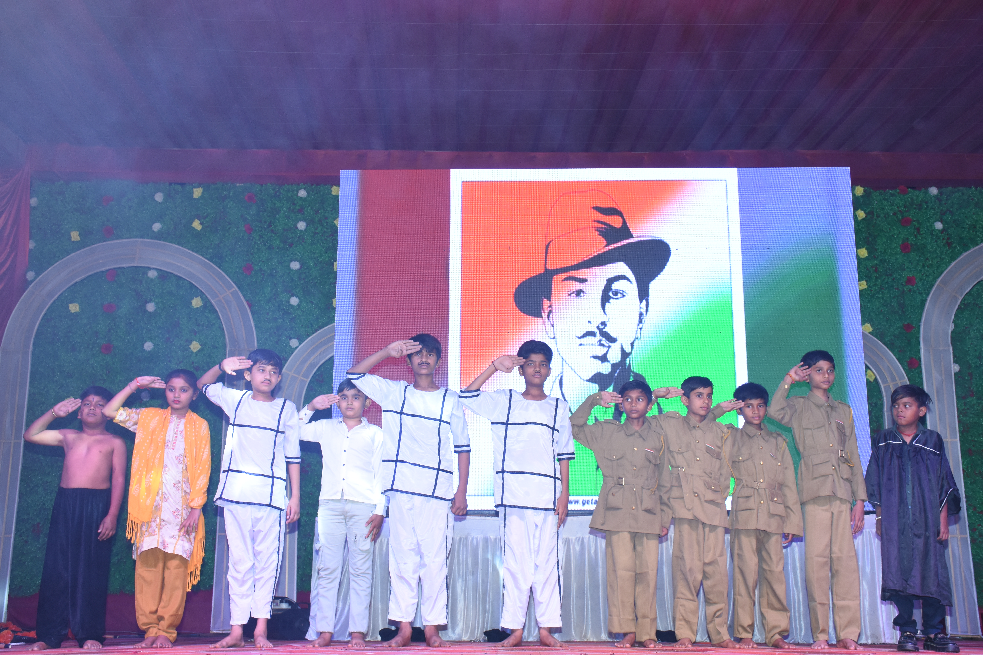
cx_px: 492
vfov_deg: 33.0
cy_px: 328
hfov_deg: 47.9
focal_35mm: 40
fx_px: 1106
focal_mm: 27
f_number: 8
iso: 640
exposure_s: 1/160
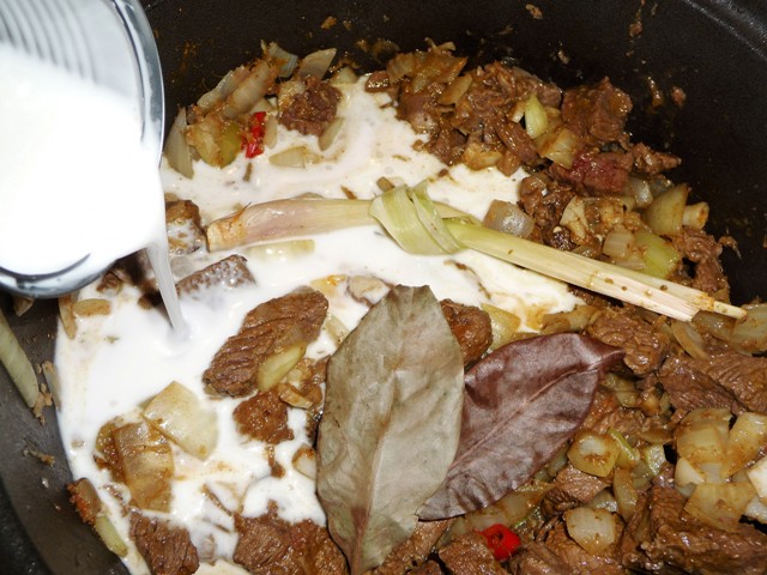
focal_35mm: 38
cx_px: 384
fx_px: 842
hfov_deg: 49.0
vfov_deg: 37.7
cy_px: 288
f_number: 3.8
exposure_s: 1/30
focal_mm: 6.3
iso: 100
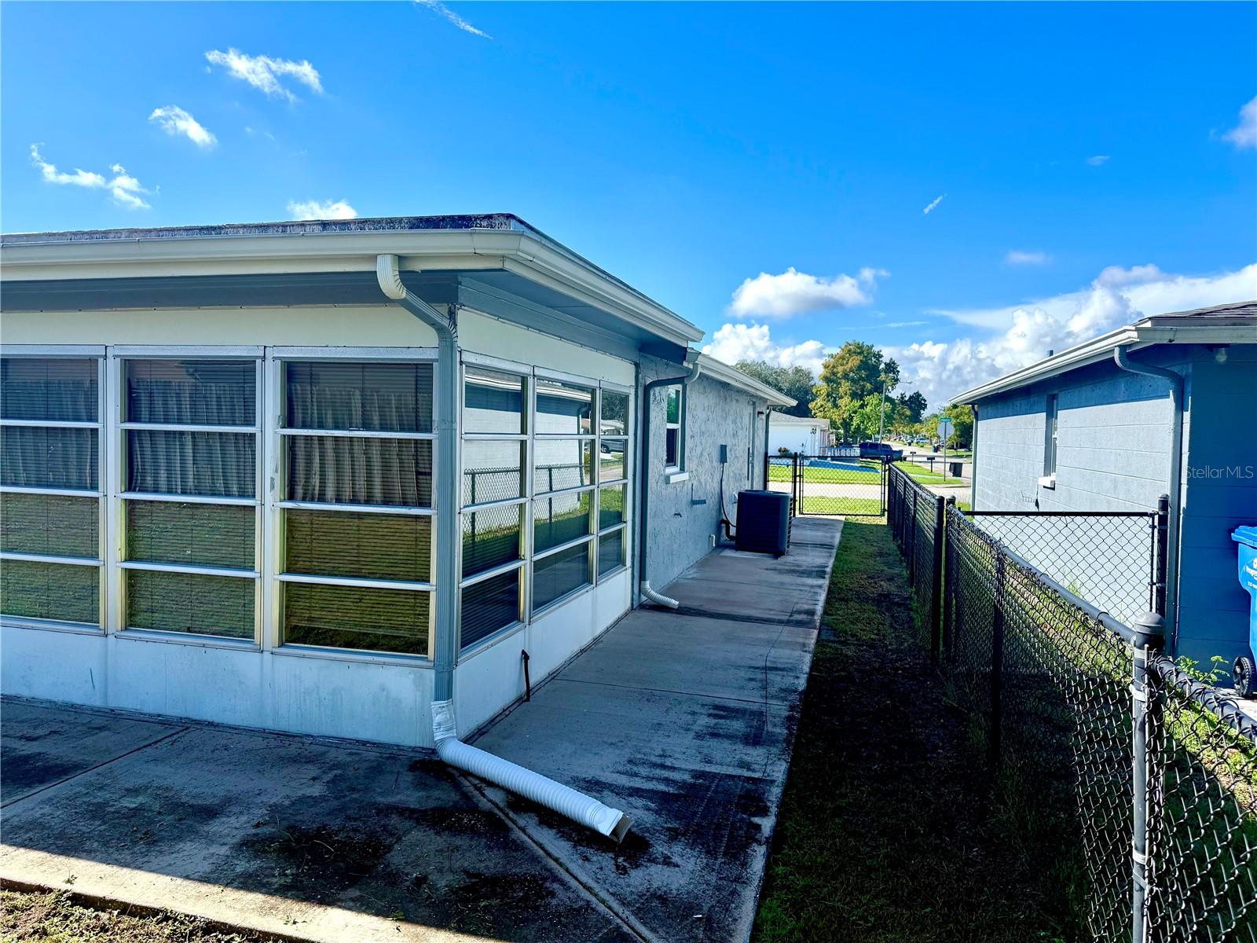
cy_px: 472
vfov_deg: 56.8
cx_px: 628
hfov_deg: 71.6
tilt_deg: -1.8
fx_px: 872
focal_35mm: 24
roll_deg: -1.0
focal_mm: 6.76
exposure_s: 1/3425
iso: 80
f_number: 1.78
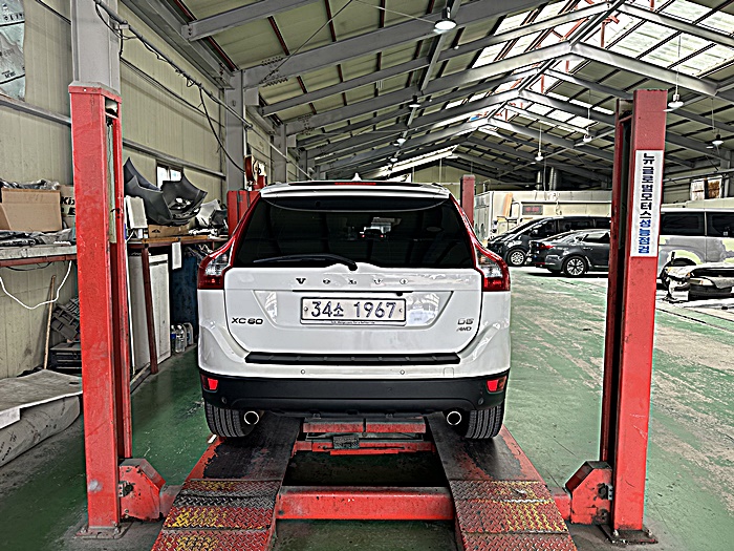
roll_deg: -0.4
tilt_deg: -7.0
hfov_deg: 71.6
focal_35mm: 24
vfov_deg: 56.8
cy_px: 276
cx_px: 367
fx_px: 509
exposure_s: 1/297
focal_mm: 6.86
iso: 80
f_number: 1.78
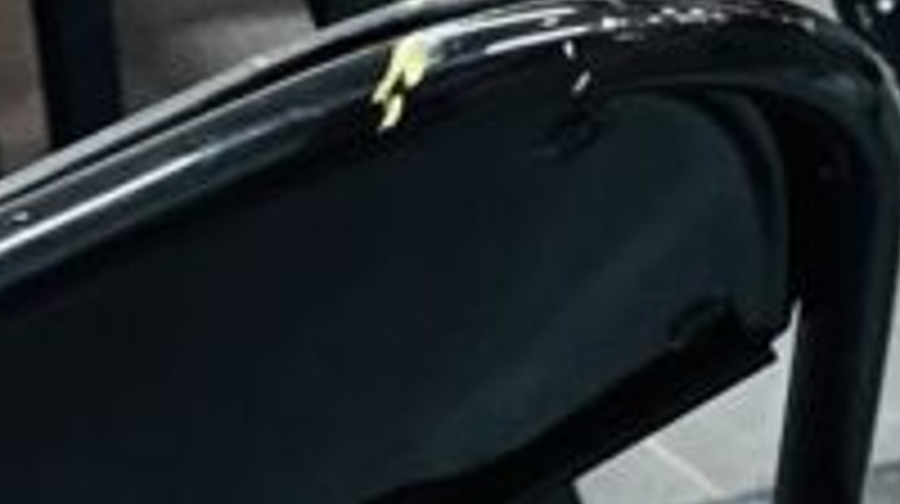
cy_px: -1123
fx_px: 4506
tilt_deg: -19.3
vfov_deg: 5.9
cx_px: 2241
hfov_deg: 9.9
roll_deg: +5.8
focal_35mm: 189
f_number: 1.6
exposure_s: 1/100
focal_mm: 5.1
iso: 80
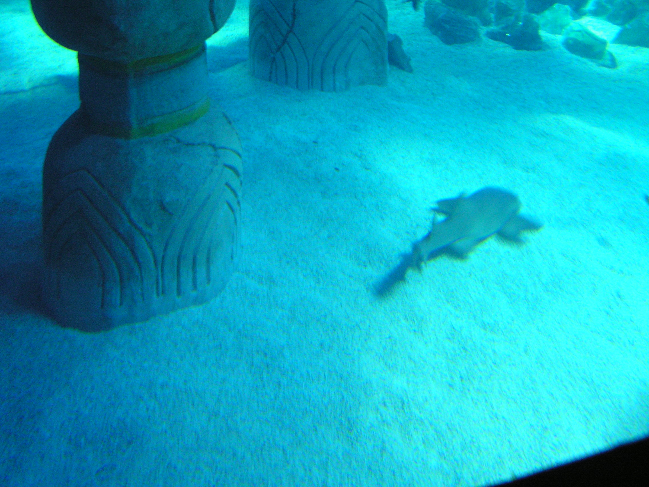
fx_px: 712
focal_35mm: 38
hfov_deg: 49.0
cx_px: 324
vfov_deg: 37.7
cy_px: 244
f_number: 2.8
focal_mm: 6.3
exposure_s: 1/6
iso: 200
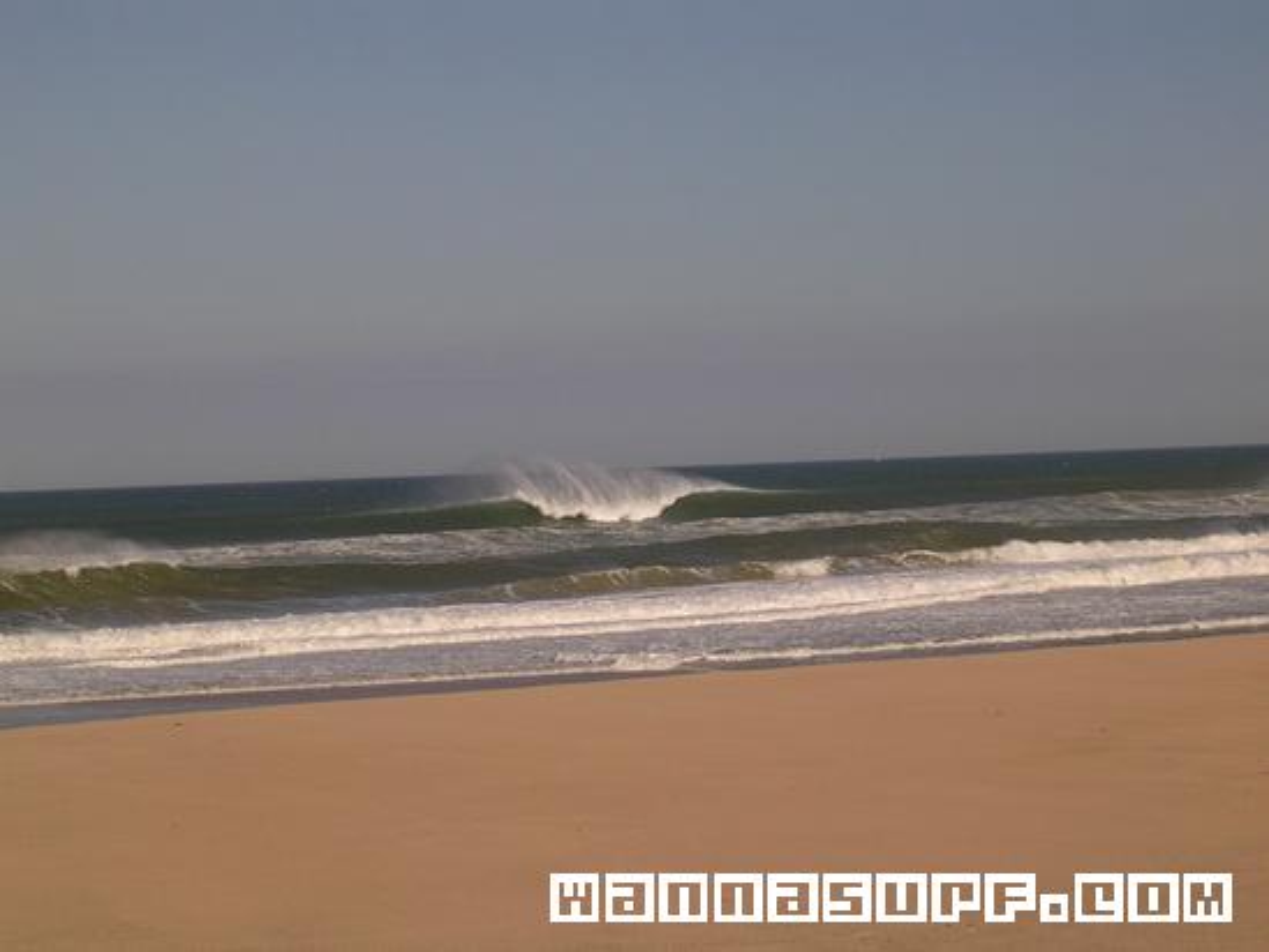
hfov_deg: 17.1
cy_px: 476
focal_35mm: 115
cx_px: 634
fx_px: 4217
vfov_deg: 12.9
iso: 50
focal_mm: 17.4
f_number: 4.9
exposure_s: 1/510
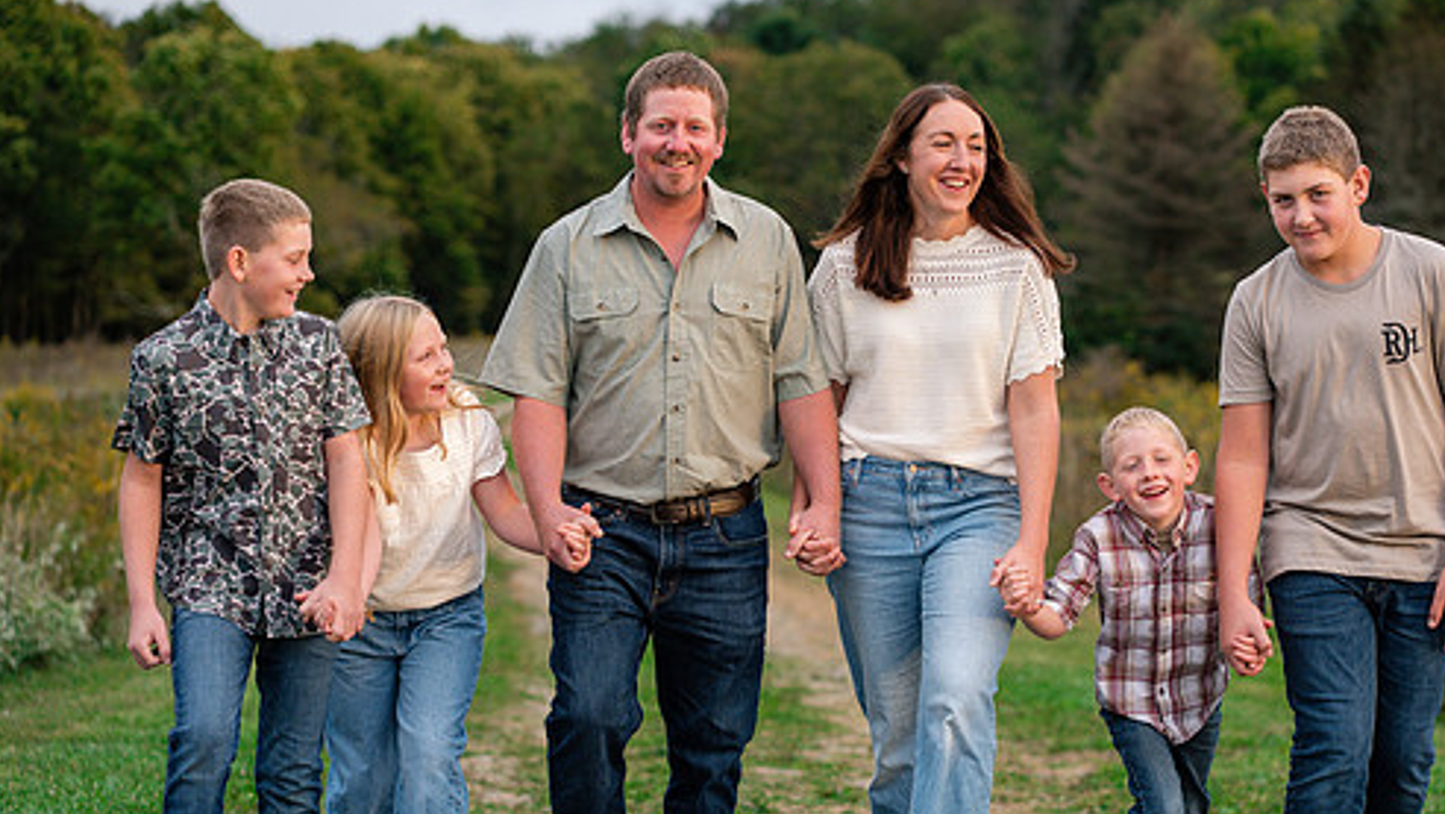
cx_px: 831
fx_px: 4024
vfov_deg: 11.5
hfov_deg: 20.3
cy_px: 504
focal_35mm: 105
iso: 640
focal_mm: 85
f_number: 3.2
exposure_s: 1/250
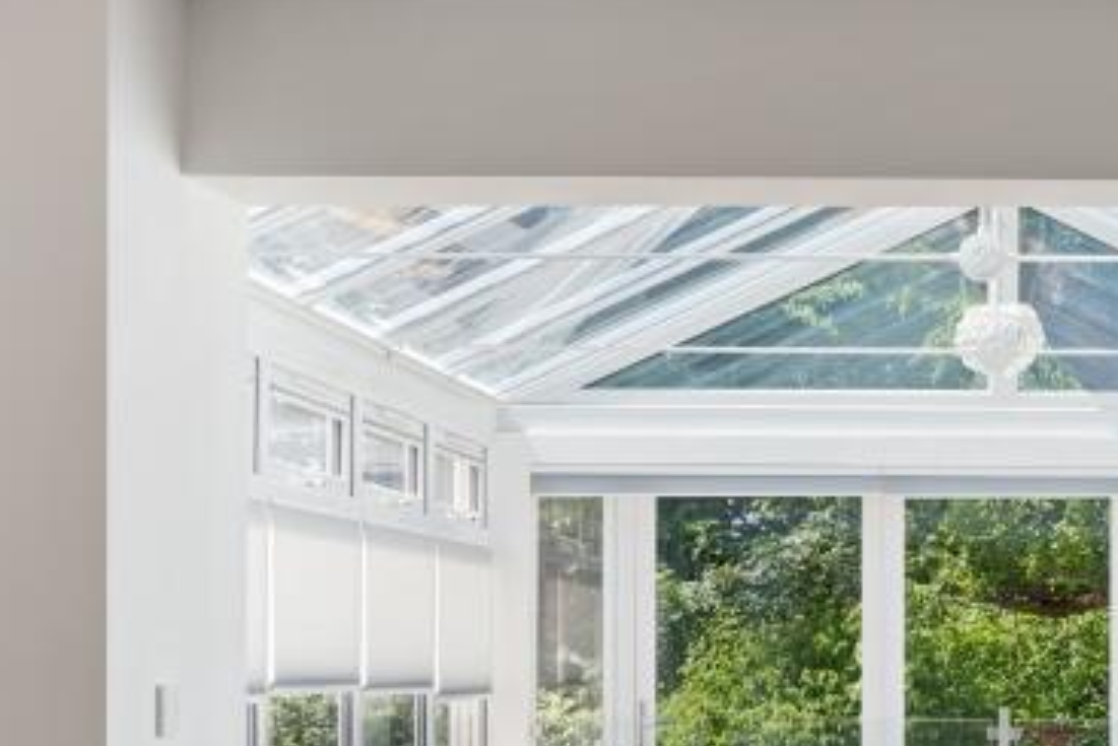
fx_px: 2516
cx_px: 1008
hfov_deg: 24.3
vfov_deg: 16.6
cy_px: 684
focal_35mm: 81
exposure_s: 1/250
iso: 320
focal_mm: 29
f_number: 7.1
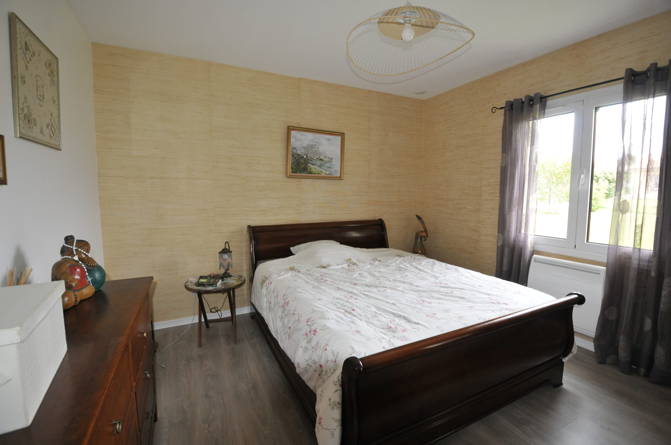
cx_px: 336
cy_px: 222
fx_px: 279
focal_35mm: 15
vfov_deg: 77.2
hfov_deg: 100.5
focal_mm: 10
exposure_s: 1/125
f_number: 5
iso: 800
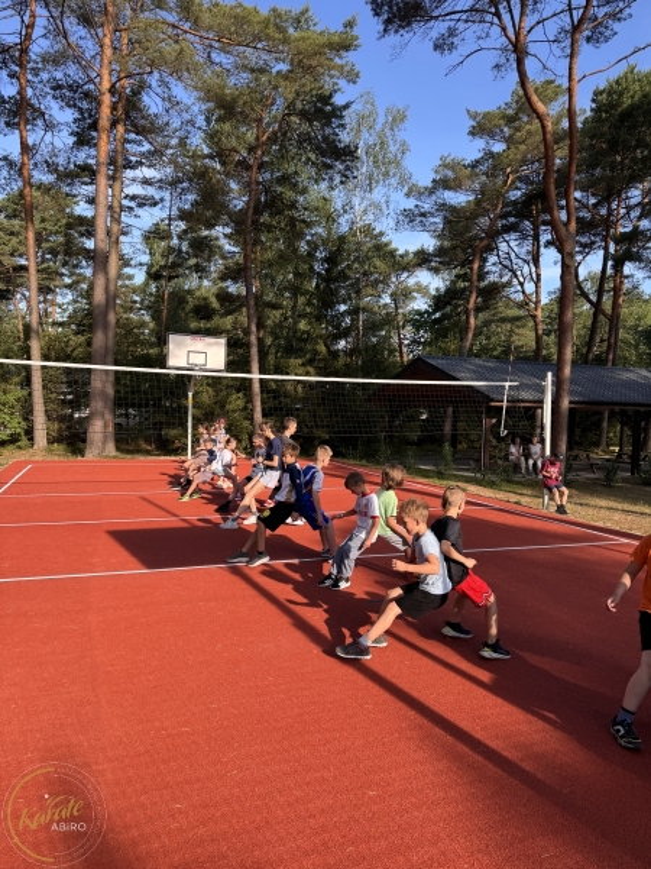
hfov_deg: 56.8
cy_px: 434
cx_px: 326
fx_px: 602
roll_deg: -1.9
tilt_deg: -2.0
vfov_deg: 71.6
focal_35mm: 24
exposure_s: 1/888
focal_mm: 6.76
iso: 80
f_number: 1.78
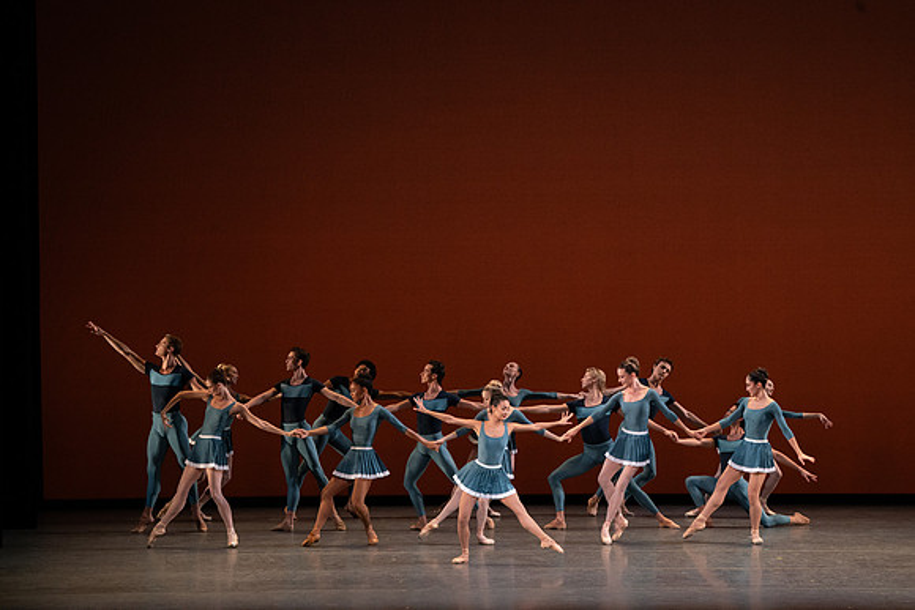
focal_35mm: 168
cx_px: 458
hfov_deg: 12.2
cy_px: 305
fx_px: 4271
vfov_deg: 8.2
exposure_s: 1/400
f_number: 9
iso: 5000
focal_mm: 168
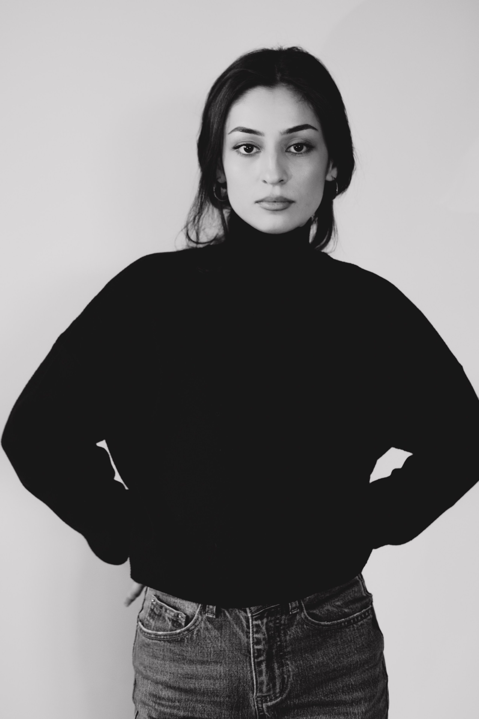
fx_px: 1058
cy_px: 360
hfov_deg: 25.5
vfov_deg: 37.5
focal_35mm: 53
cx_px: 240
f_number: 2.8
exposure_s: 1/180
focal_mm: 35
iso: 500
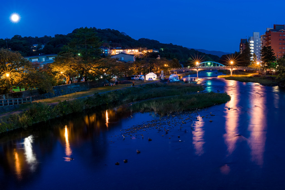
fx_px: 416
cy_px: 95
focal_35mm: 52
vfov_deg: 25.7
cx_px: 142
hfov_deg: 37.9
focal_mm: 35
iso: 100
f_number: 11
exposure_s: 20
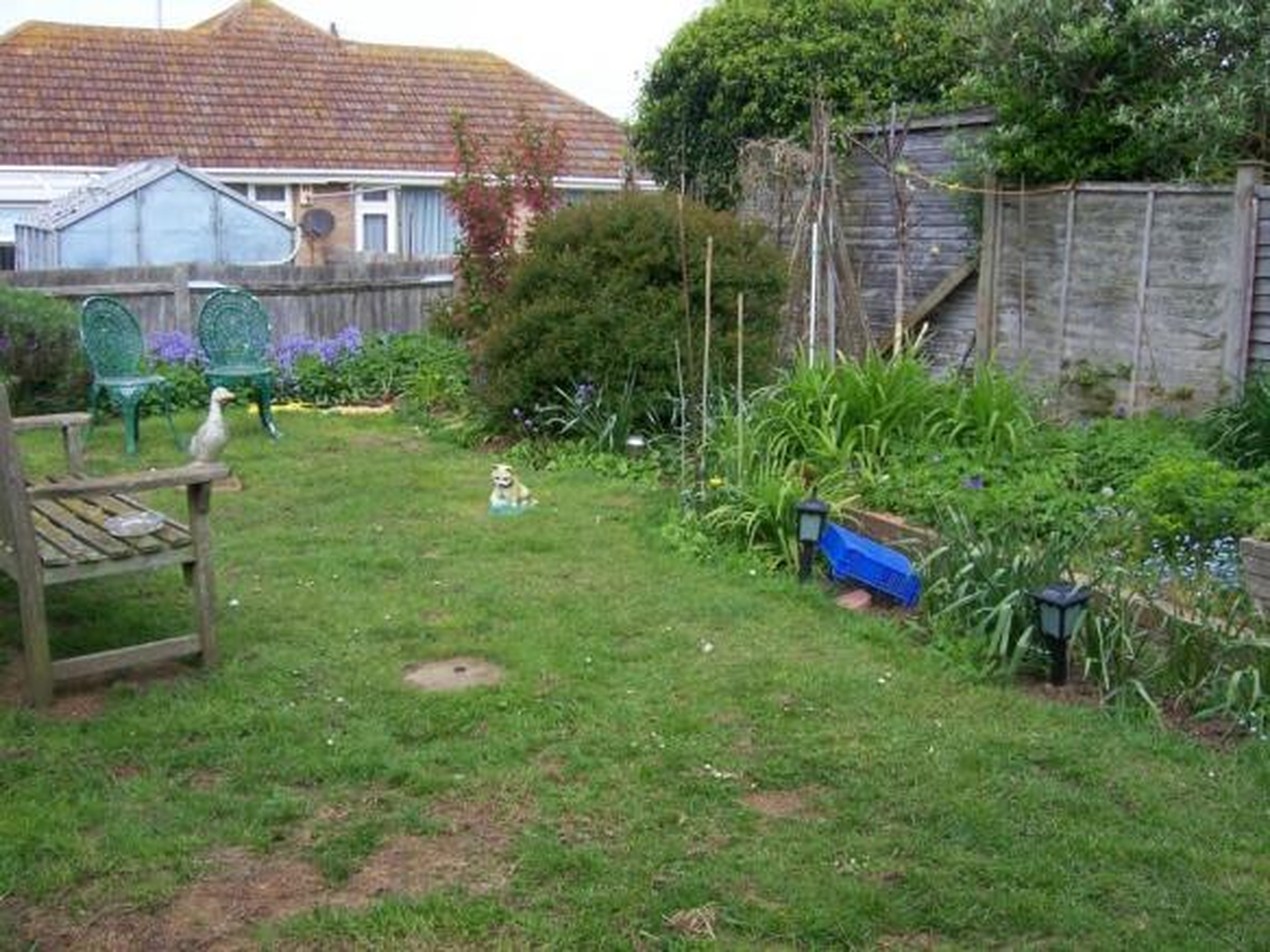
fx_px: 1321
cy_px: 476
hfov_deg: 51.4
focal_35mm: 36
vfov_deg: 39.6
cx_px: 635
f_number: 4.8
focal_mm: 6
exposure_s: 1/180
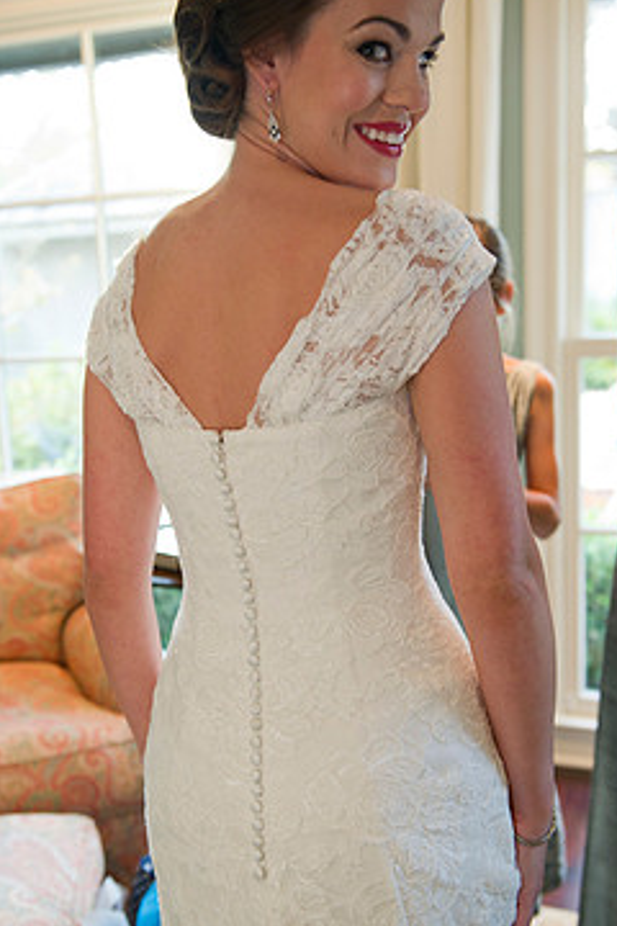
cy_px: 478
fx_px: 1157
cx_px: 274
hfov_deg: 29.8
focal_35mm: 45
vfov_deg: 43.6
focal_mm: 36
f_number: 3.5
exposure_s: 1/80
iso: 1000
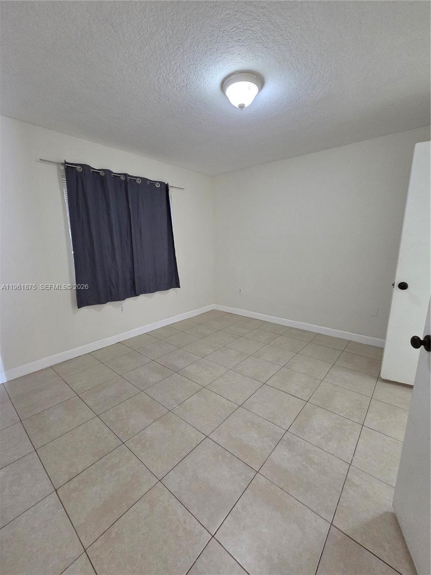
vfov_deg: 106.2
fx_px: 216
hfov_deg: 89.9
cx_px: 216
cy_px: 288
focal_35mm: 13
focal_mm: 2.2
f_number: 2.2
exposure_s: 1/100
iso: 800
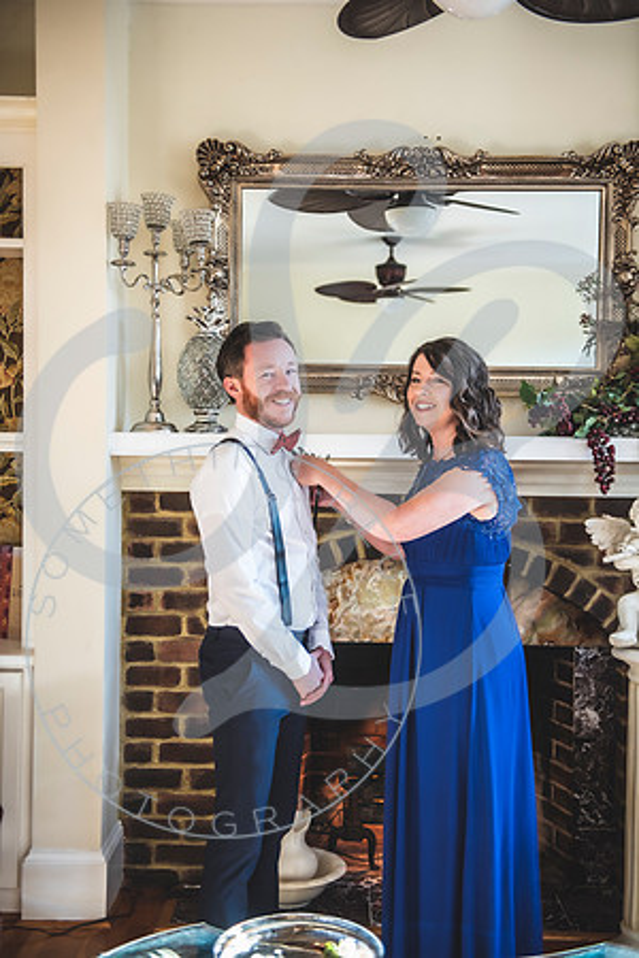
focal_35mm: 45
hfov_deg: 29.9
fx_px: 1198
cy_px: 479
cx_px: 320
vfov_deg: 43.6
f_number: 2.8
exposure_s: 1/125
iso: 640
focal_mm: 45
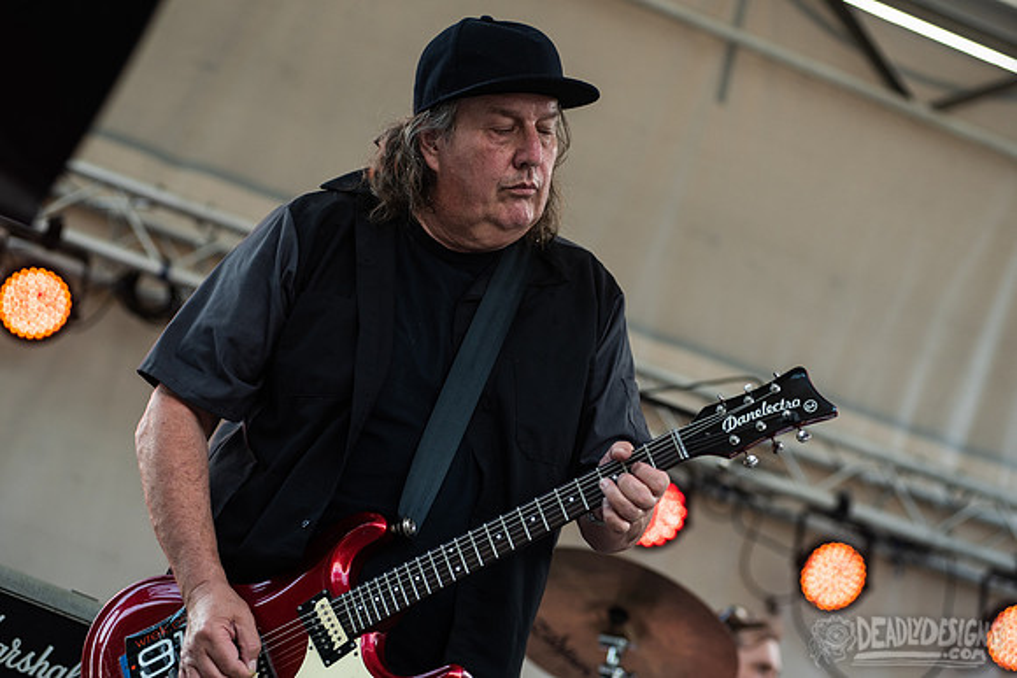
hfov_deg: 20.1
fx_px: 2872
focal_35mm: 102
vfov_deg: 13.5
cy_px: 315
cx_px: 544
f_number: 4
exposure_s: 1/320
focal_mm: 95
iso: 400
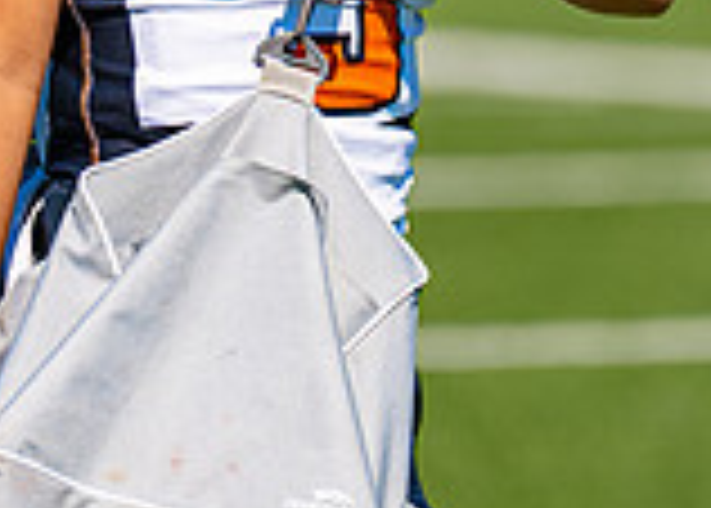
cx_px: 391
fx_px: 18990
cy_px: -106
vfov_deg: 1.5
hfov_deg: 2.1
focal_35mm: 940
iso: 100
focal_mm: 200
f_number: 2.8
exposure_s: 1/3200
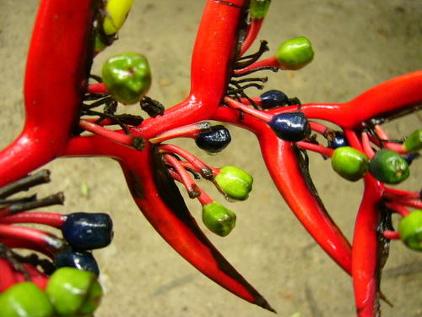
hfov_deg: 52.6
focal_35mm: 35
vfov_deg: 40.7
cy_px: 158
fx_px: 427
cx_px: 211
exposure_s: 1/5
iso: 100
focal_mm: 5.8
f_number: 2.8
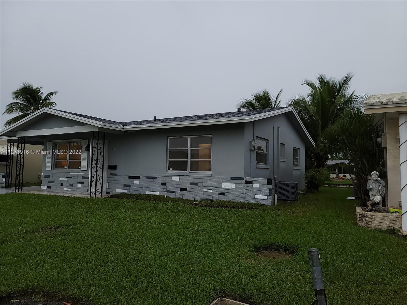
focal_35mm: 25
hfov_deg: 69.4
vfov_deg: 54.9
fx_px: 294
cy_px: 152
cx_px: 204
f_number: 1.8
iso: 20
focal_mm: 7
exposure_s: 1/60
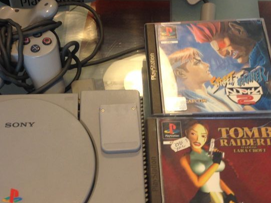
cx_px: 98
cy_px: 103
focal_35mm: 61
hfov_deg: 31.5
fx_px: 478
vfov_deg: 24.0
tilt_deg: -60.9
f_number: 2.4
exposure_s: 1/20
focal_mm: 4.12
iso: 80
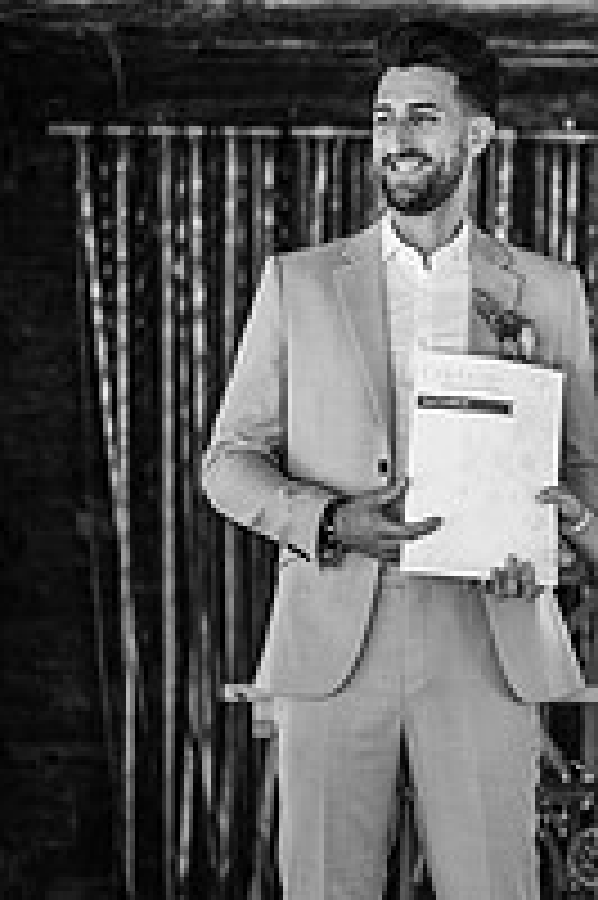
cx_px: 636
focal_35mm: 191
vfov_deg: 10.8
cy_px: 536
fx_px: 4767
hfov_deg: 7.1
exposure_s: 1/200
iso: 560
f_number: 2
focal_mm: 85
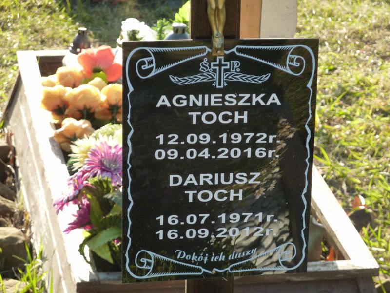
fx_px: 1780
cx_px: 195
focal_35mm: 158
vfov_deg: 9.4
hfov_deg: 12.5
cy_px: 146
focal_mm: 25.9
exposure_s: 1/100
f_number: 4.5
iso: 125
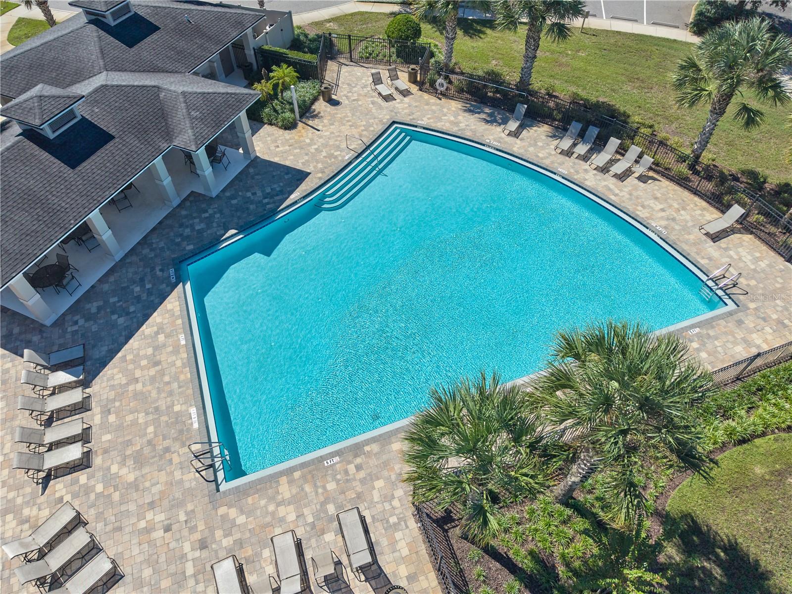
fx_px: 549
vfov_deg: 56.8
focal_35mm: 24
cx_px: 396
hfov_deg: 71.6
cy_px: 297
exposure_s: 1/5000
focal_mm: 8.67
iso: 200
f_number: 1.8
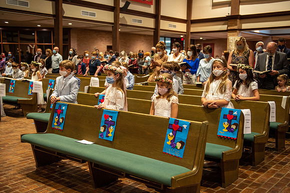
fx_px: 322
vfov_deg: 33.4
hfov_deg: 48.5
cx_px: 145
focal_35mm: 40
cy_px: 96
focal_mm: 40
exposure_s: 1/100
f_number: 2.8
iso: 1600
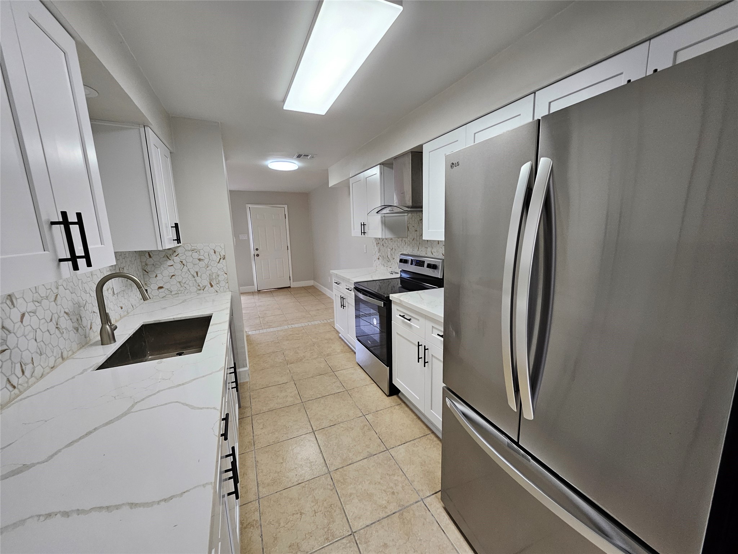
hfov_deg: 106.2
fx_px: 277
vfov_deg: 89.9
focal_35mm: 13
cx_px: 369
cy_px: 277
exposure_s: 1/60
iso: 64
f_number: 2.2
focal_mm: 1.7
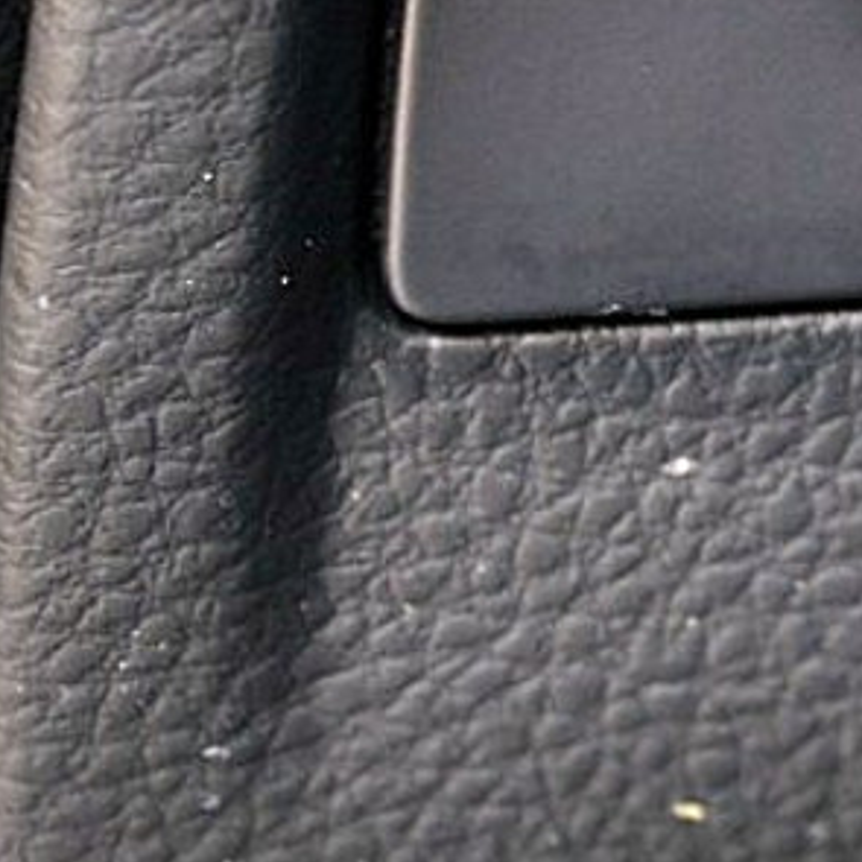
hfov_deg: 5.9
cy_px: -257
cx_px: 1636
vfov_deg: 6.0
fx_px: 8170
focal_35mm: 290
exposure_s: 1/20
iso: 800
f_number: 5.3
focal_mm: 48
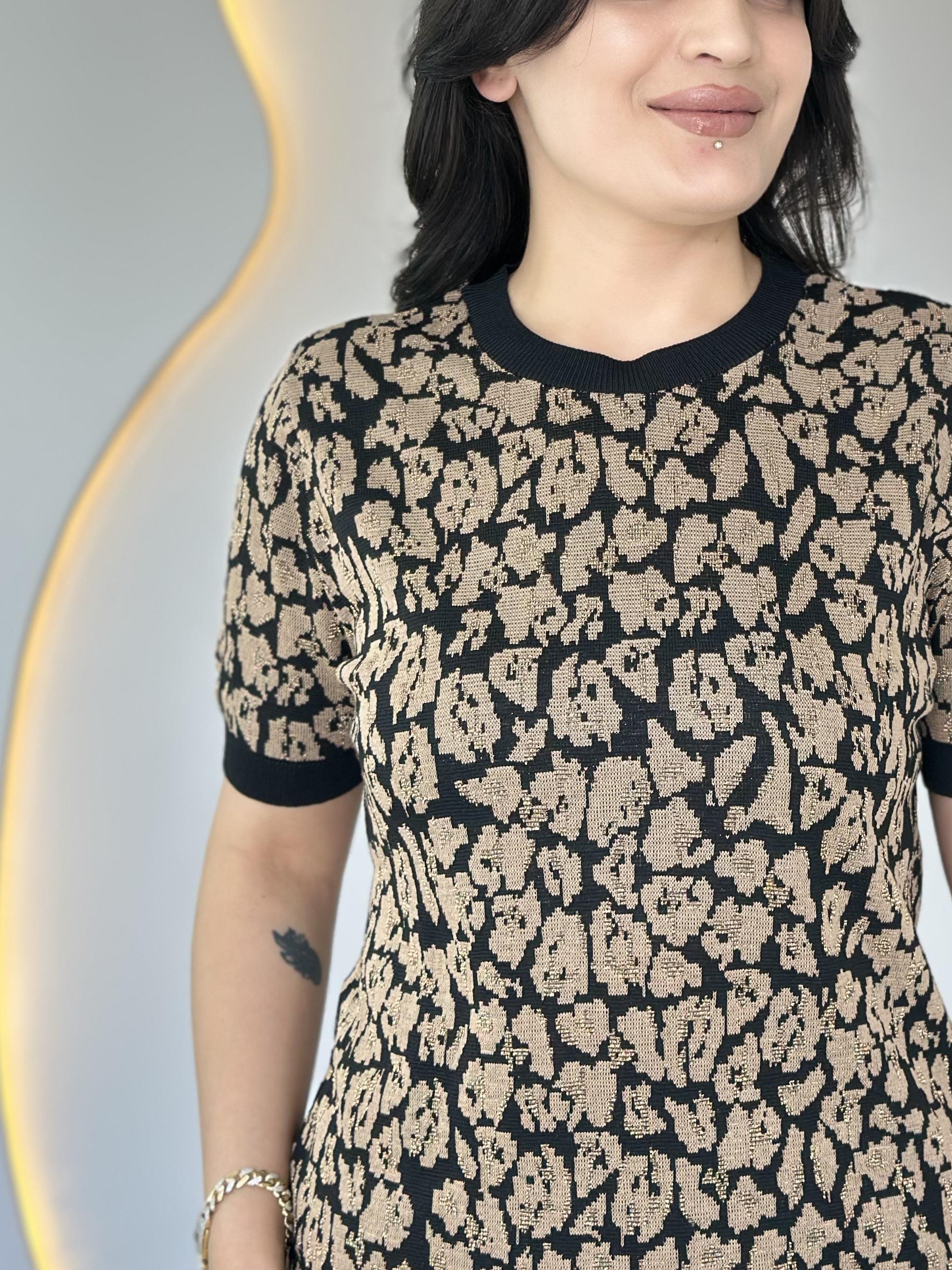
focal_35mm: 73
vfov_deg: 26.7
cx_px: 687
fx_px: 2677
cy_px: 567
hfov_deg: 20.0
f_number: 1.78
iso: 64
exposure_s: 1/107
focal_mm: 6.86
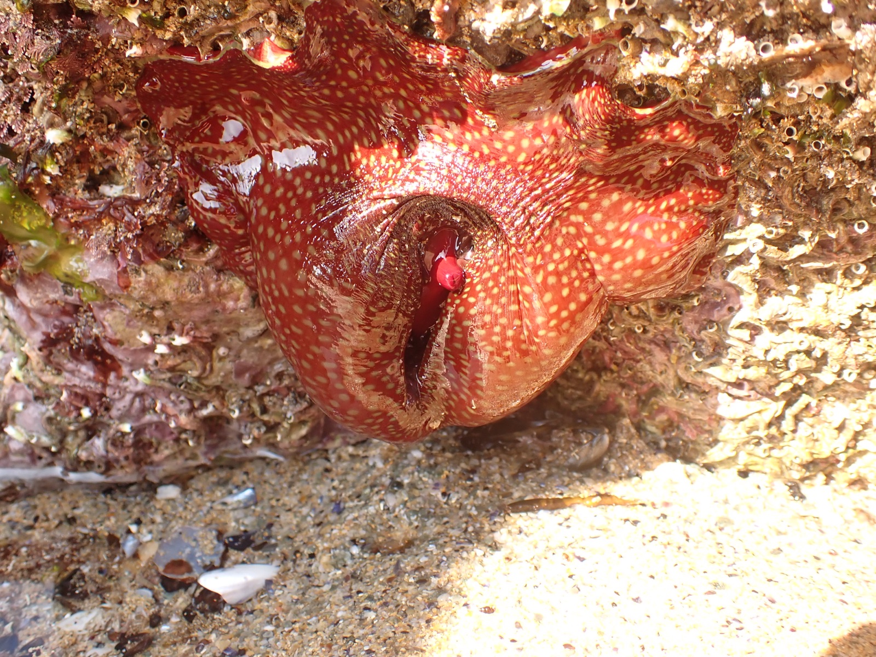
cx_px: 438
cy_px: 328
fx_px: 759
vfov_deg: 46.8
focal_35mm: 30
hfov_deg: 60.0
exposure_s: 1/125
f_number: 3.2
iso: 125
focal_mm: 5.4
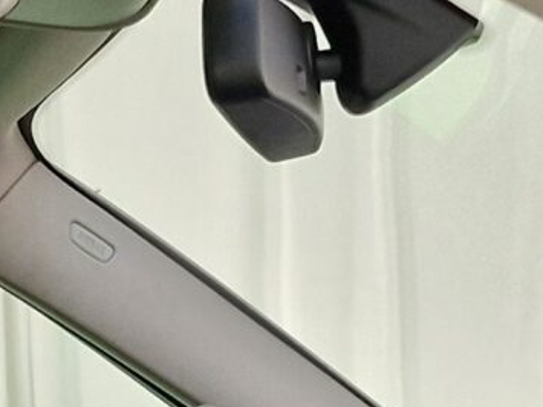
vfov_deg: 8.1
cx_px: -188
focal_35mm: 166
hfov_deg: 11.6
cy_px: 1028
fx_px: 2603
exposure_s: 1/50
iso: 250
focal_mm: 6.4
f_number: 1.8
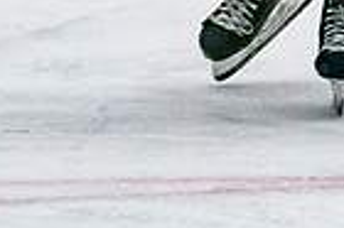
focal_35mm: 803
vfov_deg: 1.7
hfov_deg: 2.6
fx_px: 7664
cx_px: 364
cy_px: -249
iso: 1250
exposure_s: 1/640
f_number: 2.8
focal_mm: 100
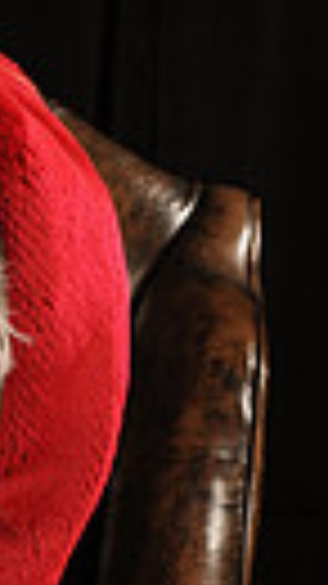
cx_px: -764
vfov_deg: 14.2
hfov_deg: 7.0
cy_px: 490
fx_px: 2322
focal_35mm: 150
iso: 1000
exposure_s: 1/125
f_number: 5
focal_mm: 32
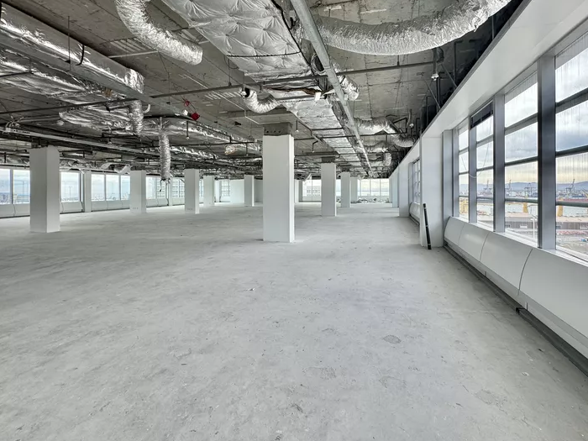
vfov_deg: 77.7
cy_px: 191
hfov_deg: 94.3
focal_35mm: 16
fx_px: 272
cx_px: 320
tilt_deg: -0.6
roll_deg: +0.5
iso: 40
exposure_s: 1/159
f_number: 2.2
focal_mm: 2.22
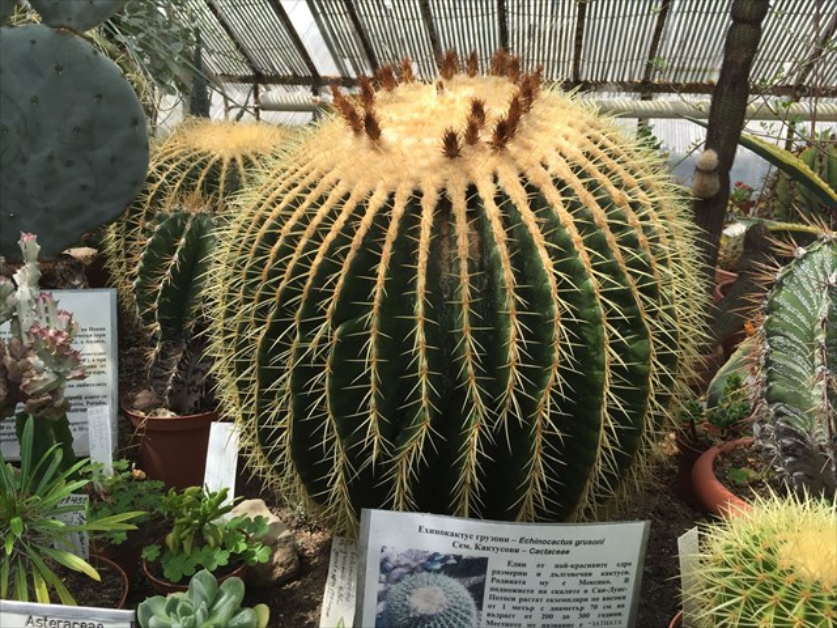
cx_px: 418
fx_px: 701
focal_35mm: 29
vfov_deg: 48.2
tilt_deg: -16.3
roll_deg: -2.1
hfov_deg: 61.7
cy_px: 314
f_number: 2.2
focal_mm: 4.15
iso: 32
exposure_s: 1/706
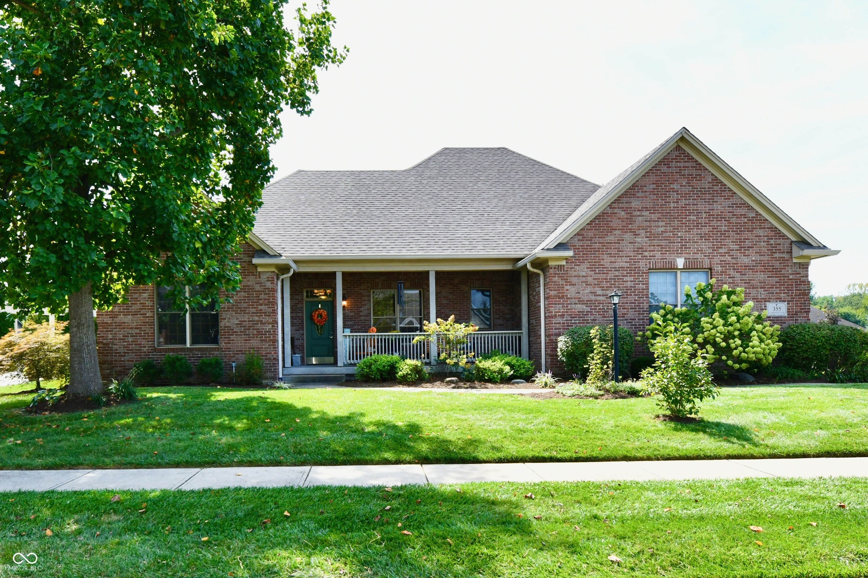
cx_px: 434
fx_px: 338
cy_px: 289
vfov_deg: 81.2
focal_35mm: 14
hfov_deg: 104.3
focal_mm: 14
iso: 640
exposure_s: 1/320
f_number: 9
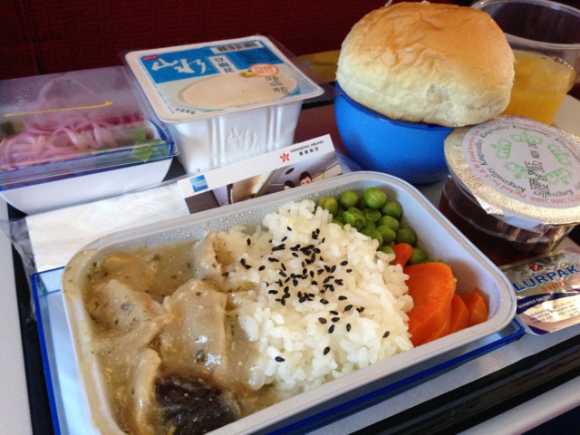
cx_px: 290
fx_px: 553
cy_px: 218
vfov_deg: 42.9
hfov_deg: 55.4
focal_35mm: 33
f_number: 2.4
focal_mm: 4.13
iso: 200
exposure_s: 1/20
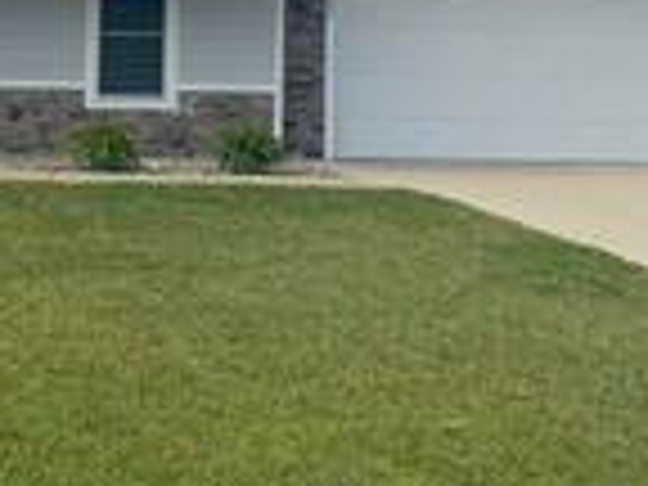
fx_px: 1891
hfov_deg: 18.5
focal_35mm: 101
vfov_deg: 14.5
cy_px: 61
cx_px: -117
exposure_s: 1/2538
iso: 16
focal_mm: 3
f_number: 1.8
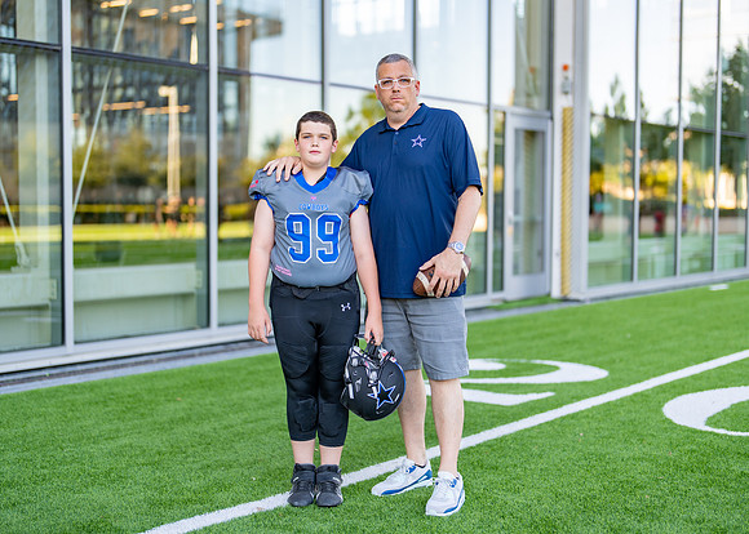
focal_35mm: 54
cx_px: 374
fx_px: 1149
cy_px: 267
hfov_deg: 36.1
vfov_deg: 26.2
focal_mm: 50
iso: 100
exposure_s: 1/640
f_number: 1.2
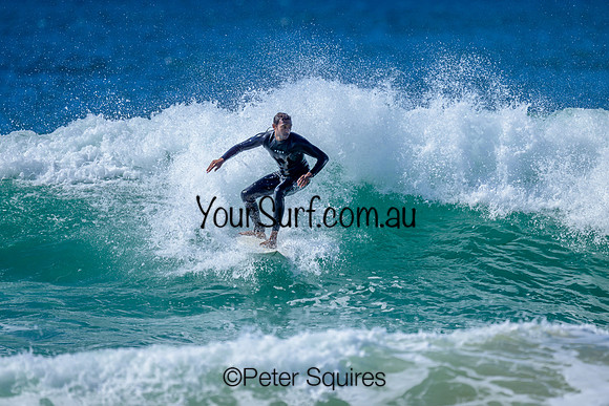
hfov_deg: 2.6
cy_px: 203
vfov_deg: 1.7
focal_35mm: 800
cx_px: 304
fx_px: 13536
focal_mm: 800
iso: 200
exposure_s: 1/2000
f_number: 6.3
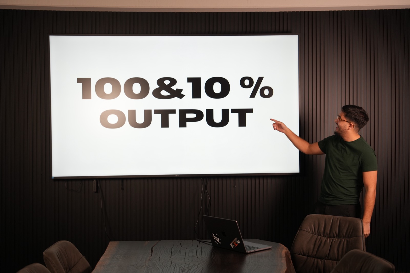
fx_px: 581
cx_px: 205
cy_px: 136
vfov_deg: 26.5
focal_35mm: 51
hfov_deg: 38.9
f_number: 2.8
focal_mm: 51
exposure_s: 1/250
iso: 800
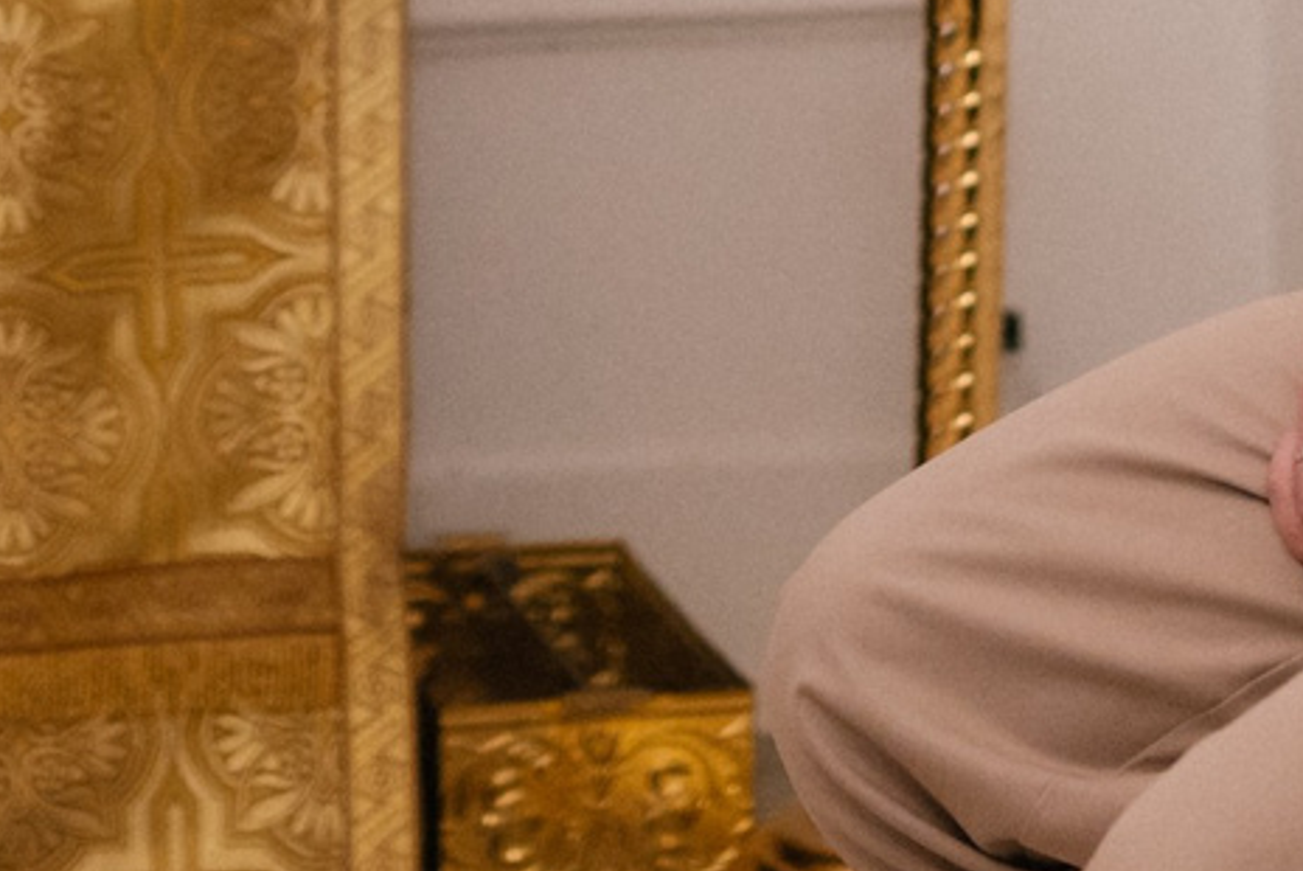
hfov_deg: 10.6
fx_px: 6990
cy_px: -948
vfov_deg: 6.9
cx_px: 730
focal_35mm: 193
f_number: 1.8
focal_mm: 35
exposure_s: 1/200
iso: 1000
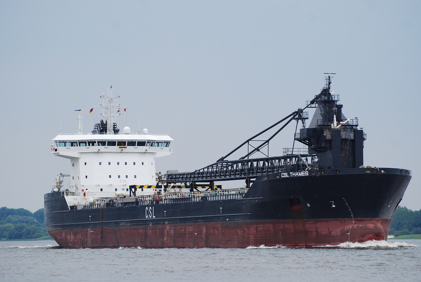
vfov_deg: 5.0
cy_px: 141
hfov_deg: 7.4
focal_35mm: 278
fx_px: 3250
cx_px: 210
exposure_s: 1/400
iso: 400
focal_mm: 185
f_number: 5.3
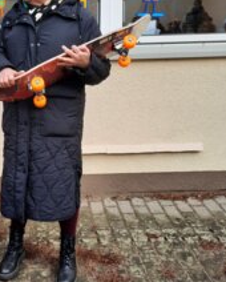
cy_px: 112
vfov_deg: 40.1
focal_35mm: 46
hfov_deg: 31.8
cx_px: 41
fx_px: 384
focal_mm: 4.6
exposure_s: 1/136
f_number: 2
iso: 32
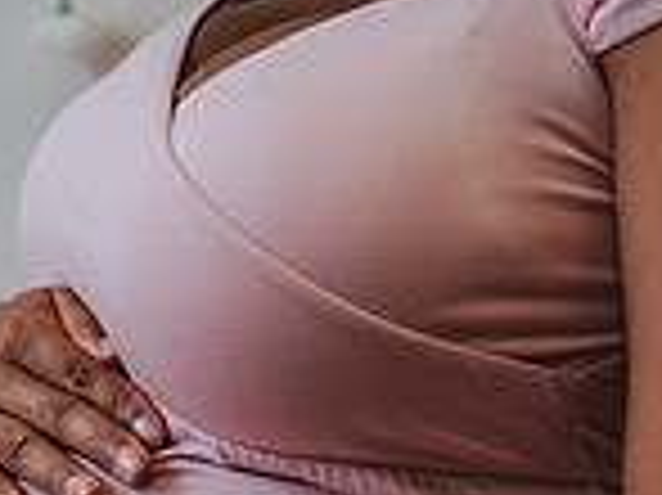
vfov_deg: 14.1
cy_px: 508
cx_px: 126
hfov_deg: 18.9
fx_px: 1968
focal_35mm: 103
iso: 140
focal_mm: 35
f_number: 2.8
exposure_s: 1/125
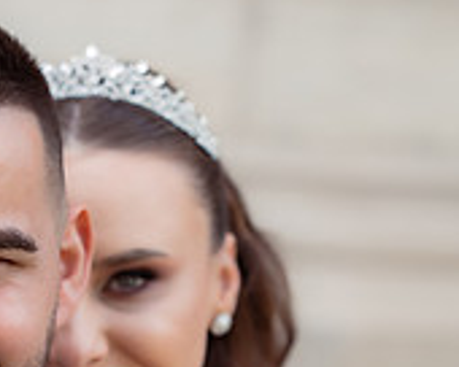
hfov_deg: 9.1
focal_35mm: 211
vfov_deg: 7.3
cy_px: 407
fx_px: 2866
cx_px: 80
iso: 200
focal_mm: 85
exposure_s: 1/640
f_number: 3.2
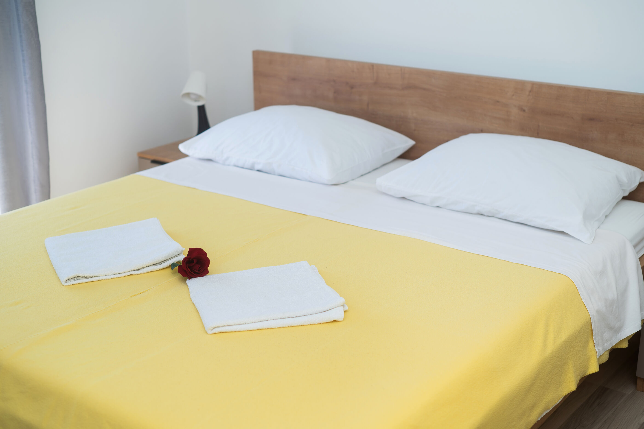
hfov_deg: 39.6
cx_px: 322
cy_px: 214
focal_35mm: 50
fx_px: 894
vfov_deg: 27.0
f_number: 2.8
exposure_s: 1/200
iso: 100
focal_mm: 50
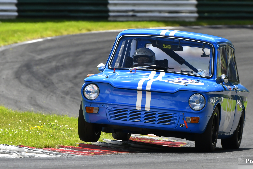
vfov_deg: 3.1
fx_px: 3070
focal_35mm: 437
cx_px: 153
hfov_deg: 4.7
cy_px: 100
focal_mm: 240
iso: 450
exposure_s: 1/640
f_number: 5.6
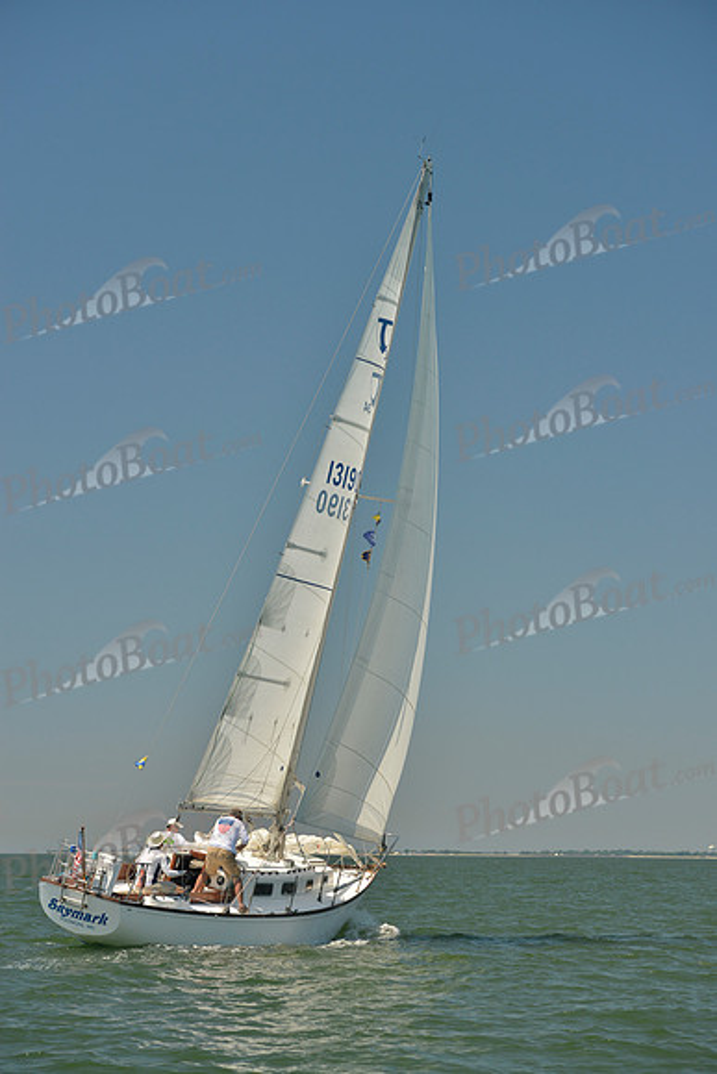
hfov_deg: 14.4
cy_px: 537
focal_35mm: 95
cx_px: 358
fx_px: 2836
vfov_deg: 21.5
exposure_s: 1/640
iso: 200
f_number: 6.3
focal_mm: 95
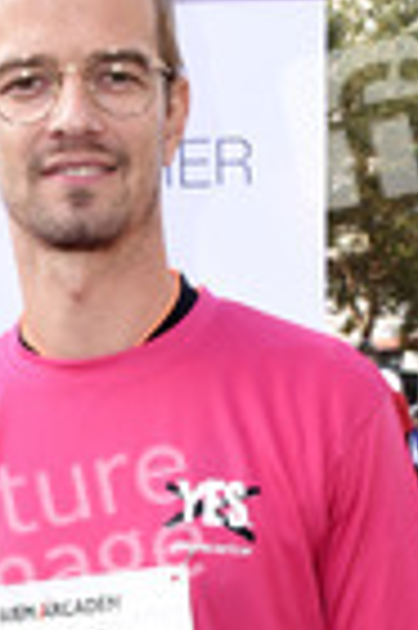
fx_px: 1501
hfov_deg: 15.8
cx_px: 103
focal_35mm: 86
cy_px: 778
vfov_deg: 21.7
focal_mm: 20
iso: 320
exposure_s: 1/160
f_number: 8
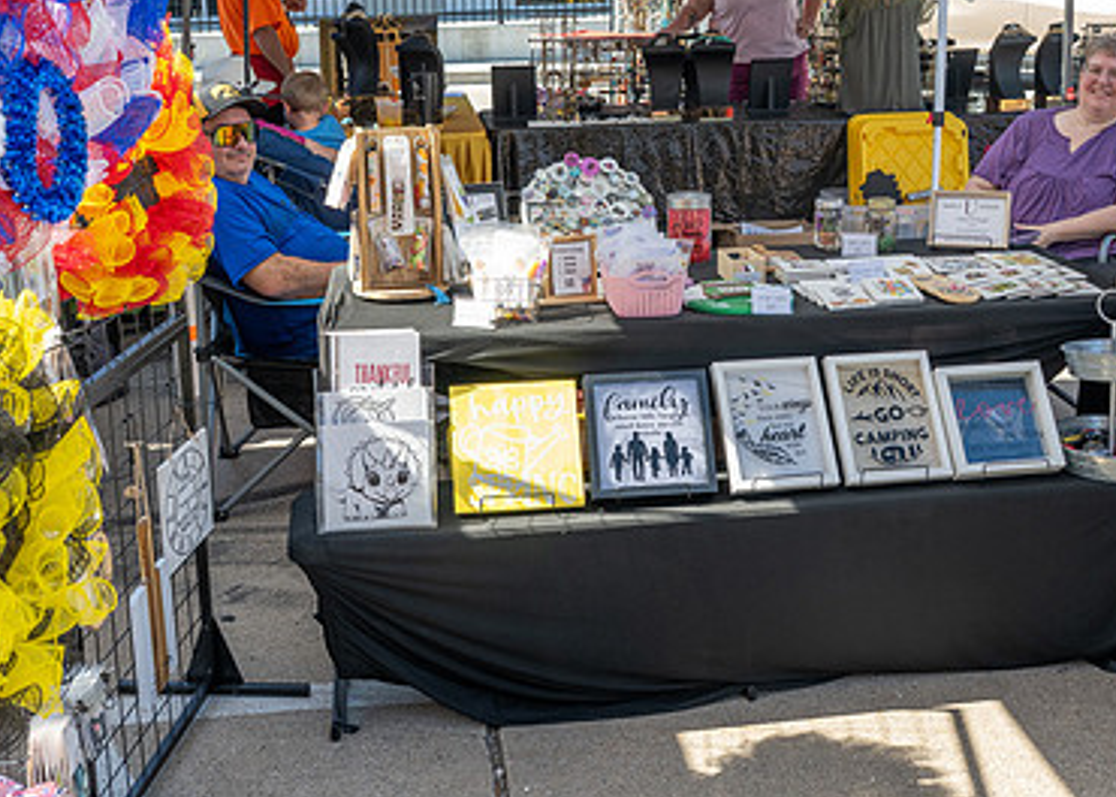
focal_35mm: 46
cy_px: 222
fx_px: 1457
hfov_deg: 41.9
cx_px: 607
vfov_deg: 30.2
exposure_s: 1/200
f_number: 6.3
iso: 200
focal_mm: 24
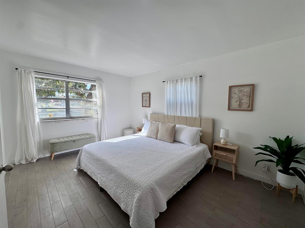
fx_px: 123
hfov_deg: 102.1
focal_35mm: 14
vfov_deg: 85.7
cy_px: 114
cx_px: 152
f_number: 2.2
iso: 40
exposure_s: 1/515
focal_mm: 2.22
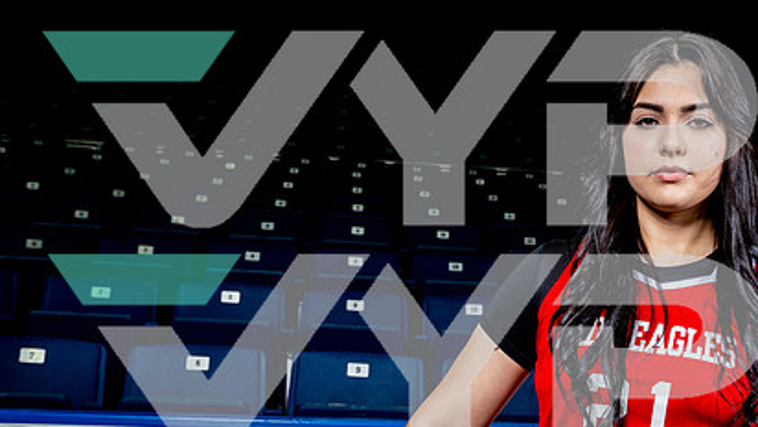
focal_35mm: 56
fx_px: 1126
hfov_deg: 36.7
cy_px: 352
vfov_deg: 21.2
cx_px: 517
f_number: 8
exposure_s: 1/125
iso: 160
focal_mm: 38
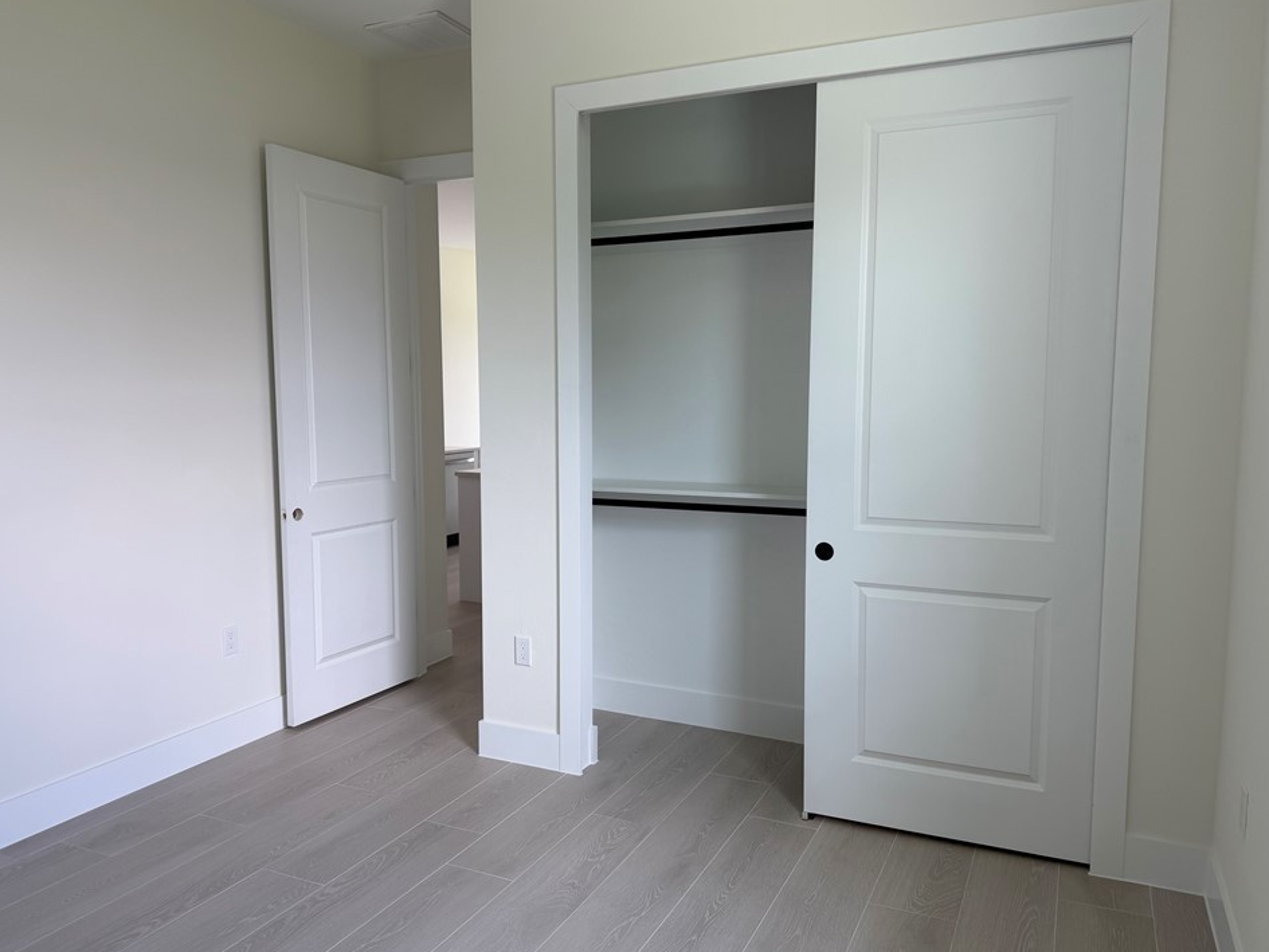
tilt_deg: -6.6
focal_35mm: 26
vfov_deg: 53.1
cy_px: 487
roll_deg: +1.1
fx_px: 953
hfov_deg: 67.3
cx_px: 622
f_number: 1.78
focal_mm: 6.76
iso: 64
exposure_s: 1/121
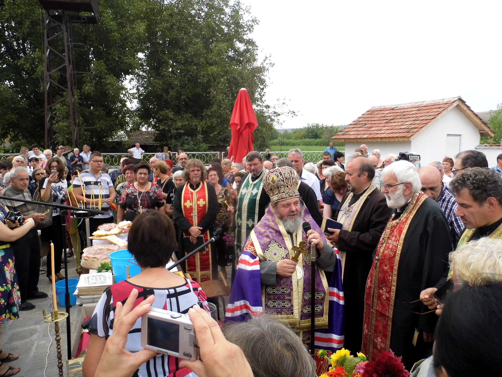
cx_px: 251
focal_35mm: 25
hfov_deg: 69.4
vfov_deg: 54.9
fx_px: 363
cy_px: 188
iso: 100
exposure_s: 1/500
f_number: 3.1
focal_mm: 4.5
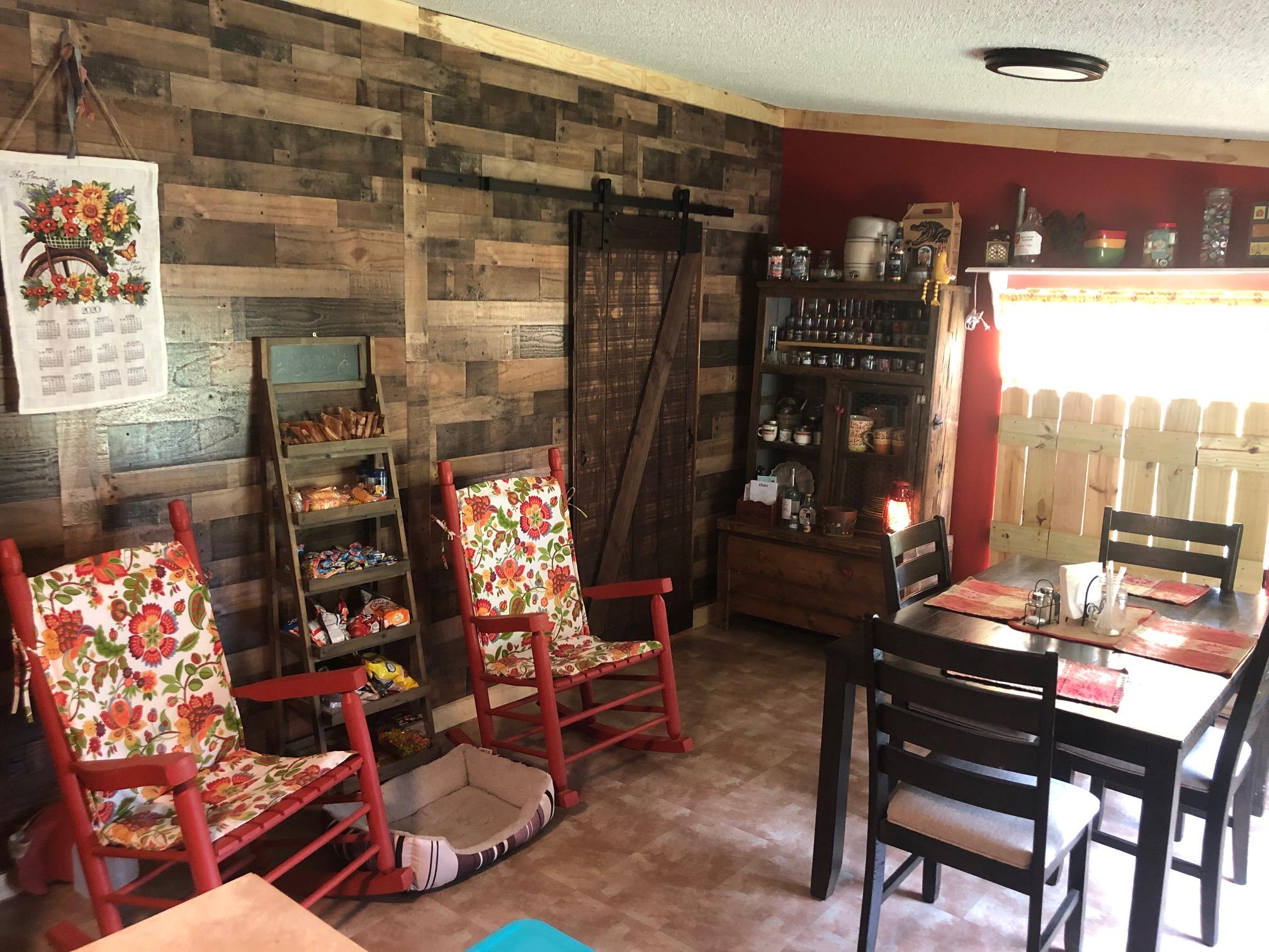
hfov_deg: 63.4
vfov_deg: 49.7
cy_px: 476
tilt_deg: -10.3
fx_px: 1026
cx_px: 634
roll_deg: -0.7
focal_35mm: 28
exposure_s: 1/13
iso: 100
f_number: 1.8
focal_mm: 3.99
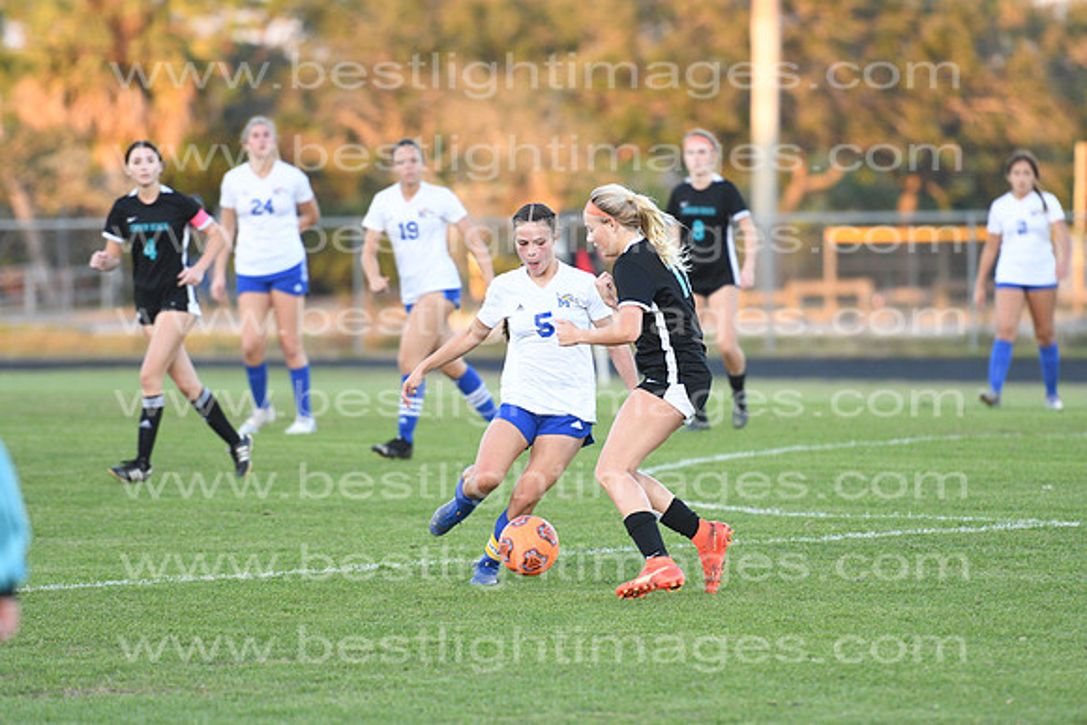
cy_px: 362
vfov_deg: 4.6
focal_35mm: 300
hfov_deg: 6.9
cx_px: 544
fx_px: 9060
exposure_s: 1/800
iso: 1000
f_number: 2.8
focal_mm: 200
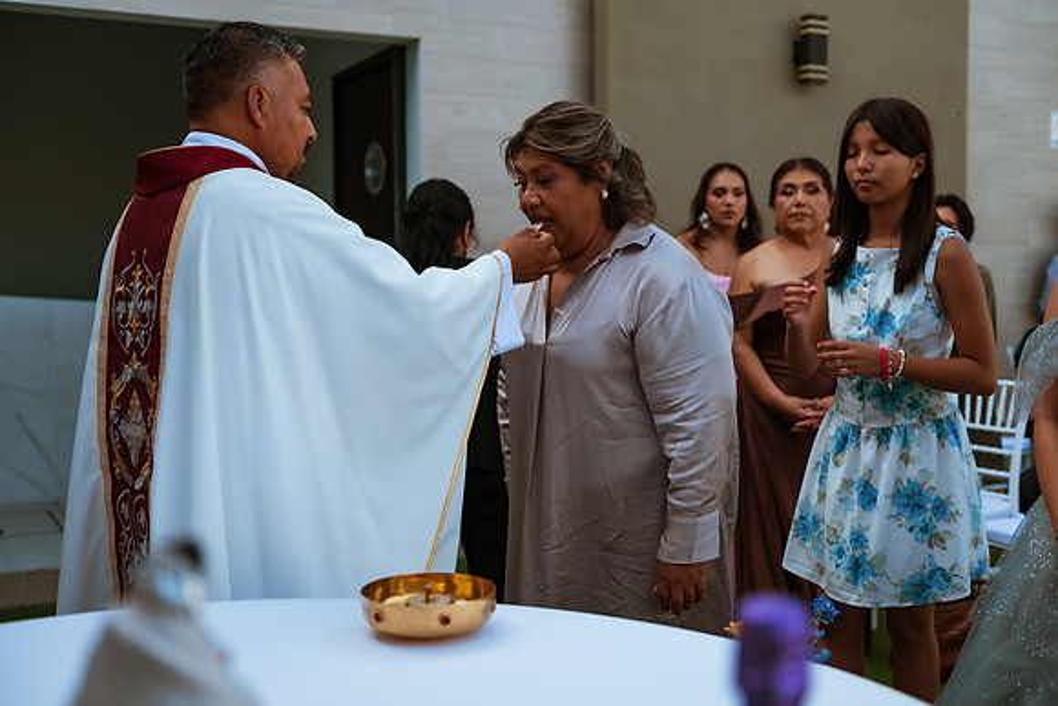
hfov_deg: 44.5
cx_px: 529
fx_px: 1293
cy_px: 353
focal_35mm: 44
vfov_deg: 30.5
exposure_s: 1/800
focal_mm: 44
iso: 100
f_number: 2.8
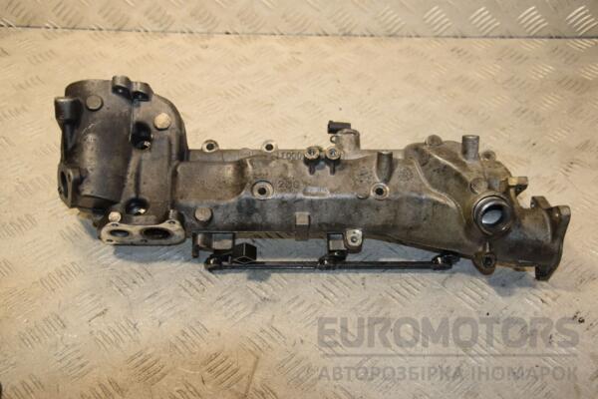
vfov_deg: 29.9
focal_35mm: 45
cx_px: 299
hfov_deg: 43.6
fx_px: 747
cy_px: 200
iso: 800
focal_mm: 30
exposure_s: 1/200
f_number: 6.3
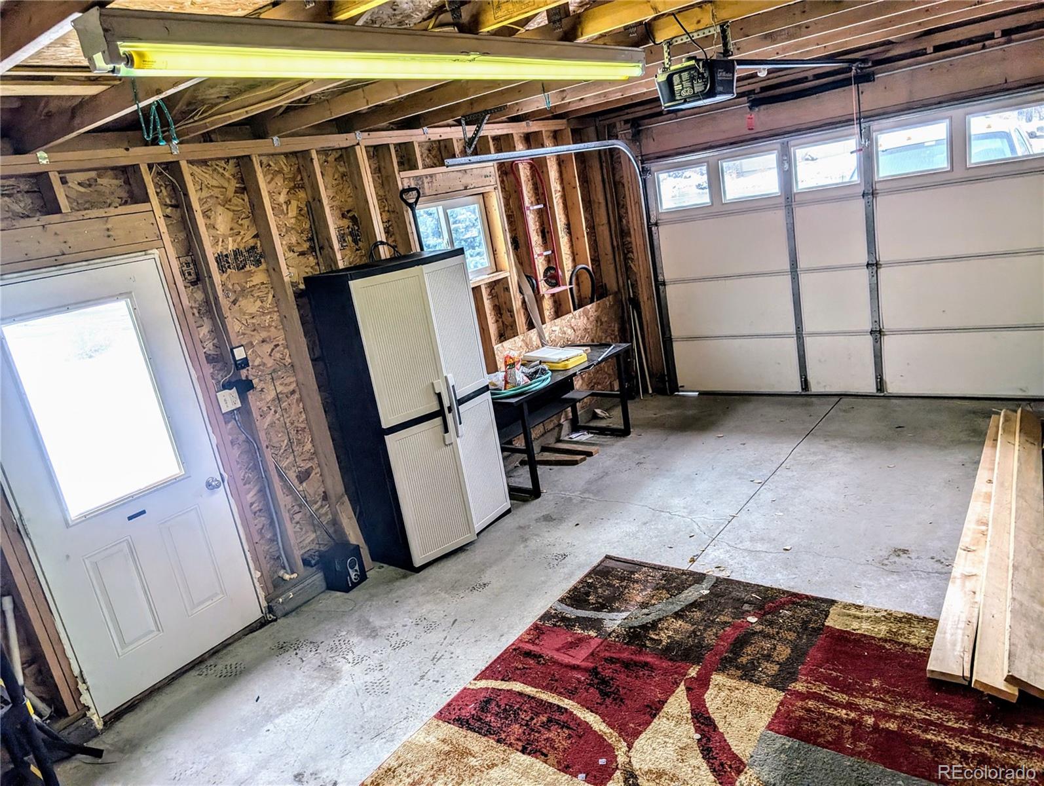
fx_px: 725
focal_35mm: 24
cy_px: 393
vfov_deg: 56.9
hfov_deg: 71.5
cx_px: 522
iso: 58
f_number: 1.68
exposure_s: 1/120
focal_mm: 6.9
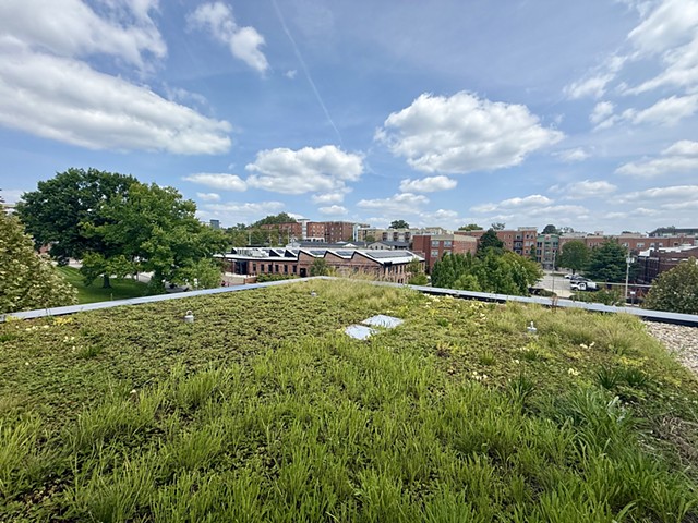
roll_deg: -0.7
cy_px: 262
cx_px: 349
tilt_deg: -3.0
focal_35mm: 14
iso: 50
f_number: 2.2
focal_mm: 2.2
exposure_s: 1/1961
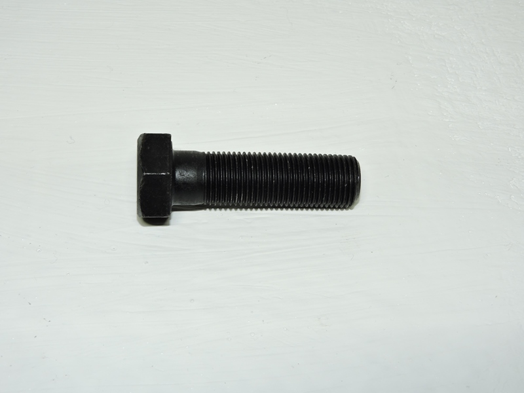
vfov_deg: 21.0
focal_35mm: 70
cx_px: 262
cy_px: 196
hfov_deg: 27.8
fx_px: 1060
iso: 100
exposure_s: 1/160
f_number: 4.5
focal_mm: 12.5
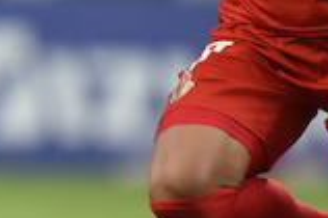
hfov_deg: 0.8
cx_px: -413
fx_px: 23091
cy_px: 17
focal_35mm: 2537
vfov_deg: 0.5
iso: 5000
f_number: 4
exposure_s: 1/800
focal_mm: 500
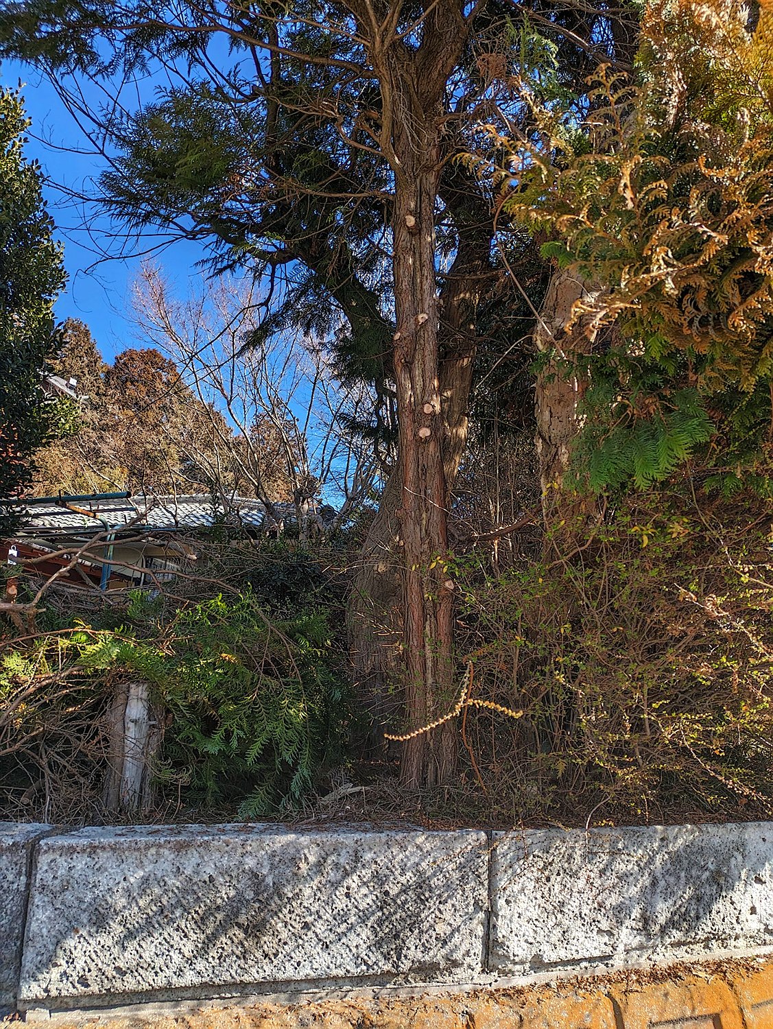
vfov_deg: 69.4
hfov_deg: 54.9
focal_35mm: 25
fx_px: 744
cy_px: 514
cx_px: 386
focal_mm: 5.43
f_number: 1.89
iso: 43
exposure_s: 1/808
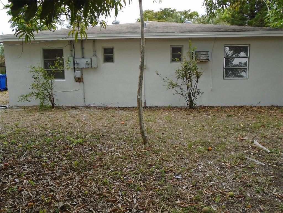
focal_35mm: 31
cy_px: 106
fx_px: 253
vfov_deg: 45.4
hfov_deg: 58.4
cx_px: 142
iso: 100
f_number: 3.5
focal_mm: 5.5
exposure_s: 1/250
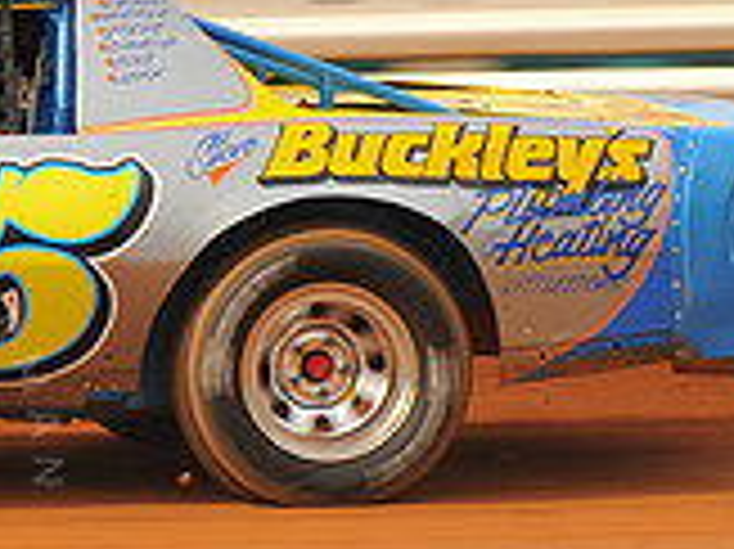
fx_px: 9768
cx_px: -212
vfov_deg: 3.2
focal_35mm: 461
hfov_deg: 4.3
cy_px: 50
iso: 400
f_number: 11
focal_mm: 135
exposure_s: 1/320
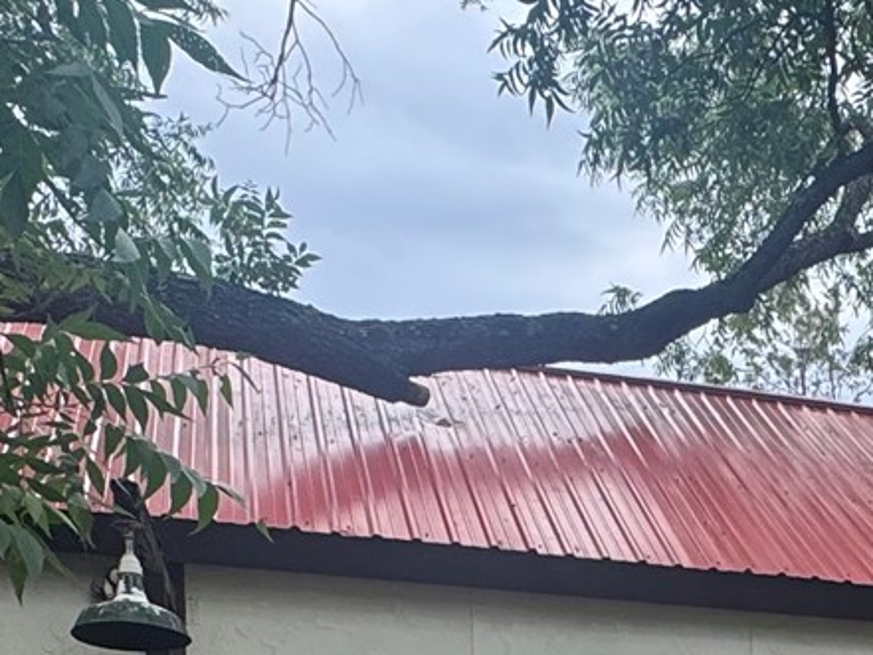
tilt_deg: +0.4
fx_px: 1640
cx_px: 865
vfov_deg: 19.0
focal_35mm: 65
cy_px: 1067
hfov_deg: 28.1
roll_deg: +1.7
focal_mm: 2.22
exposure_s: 1/425
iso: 40
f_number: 2.2
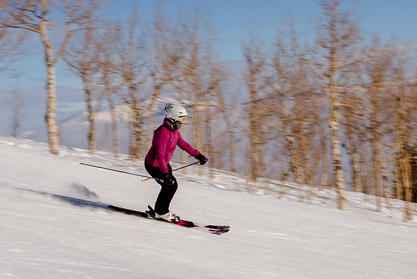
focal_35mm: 102
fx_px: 1186
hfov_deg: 19.9
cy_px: 124
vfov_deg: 13.4
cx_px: 245
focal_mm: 40
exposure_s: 1/200
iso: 160
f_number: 18
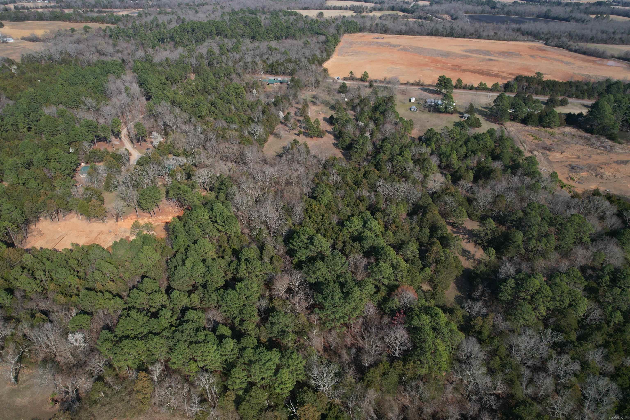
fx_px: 385
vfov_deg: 57.2
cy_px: 210
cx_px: 315
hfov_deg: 78.6
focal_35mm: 22
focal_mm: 8.38
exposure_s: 1/1600
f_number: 2.8
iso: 100
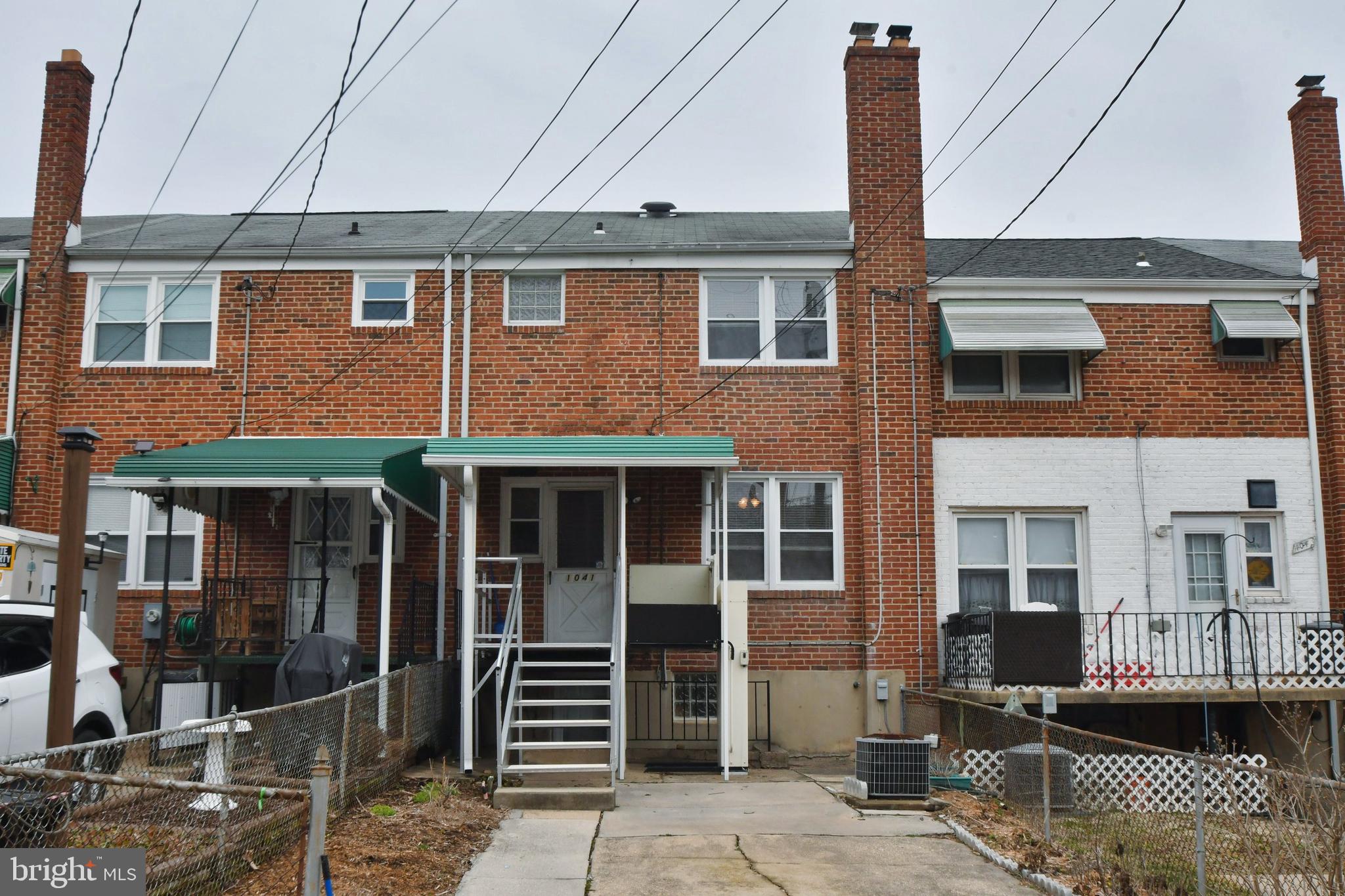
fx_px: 1233
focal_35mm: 33
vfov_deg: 40.0
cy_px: 448
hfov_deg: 57.2
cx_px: 672
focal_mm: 22
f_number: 16
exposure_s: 1/200
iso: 500
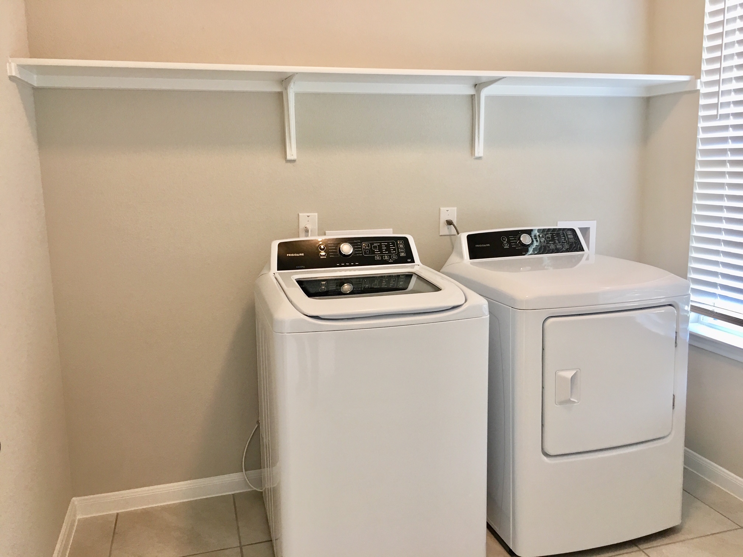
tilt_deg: -8.6
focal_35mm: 29
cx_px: 372
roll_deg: +0.7
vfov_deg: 48.2
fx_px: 622
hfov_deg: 61.7
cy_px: 278
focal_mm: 4.15
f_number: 2.2
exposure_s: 1/15
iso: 40
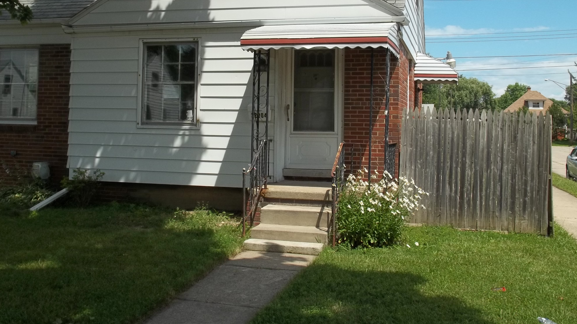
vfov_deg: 30.1
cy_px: 98
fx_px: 597
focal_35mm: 39
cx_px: 306
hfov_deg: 51.6
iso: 64
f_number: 8
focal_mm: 5.9
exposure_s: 1/160
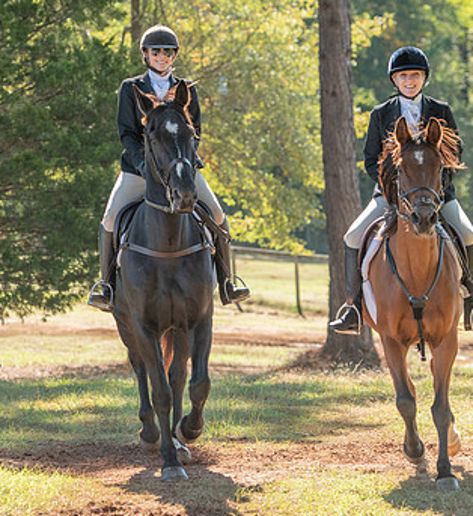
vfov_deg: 10.2
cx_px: 150
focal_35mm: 178
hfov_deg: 9.4
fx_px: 2882
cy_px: 206
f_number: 4
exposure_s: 1/320
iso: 280
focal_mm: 102
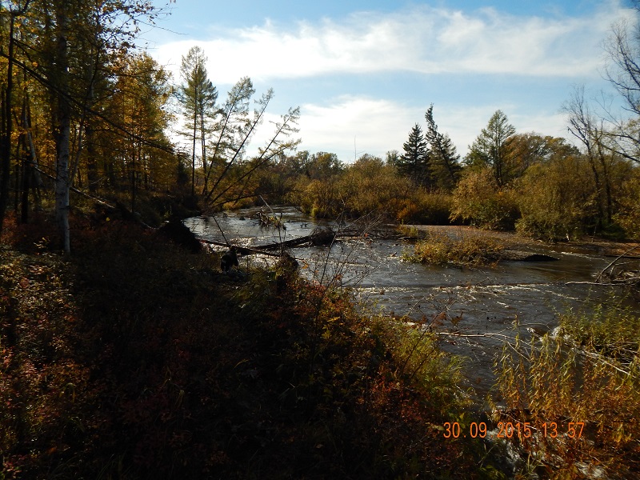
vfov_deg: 61.1
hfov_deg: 76.4
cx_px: 320
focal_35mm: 22
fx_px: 407
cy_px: 240
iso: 200
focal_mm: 4
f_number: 6
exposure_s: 1/1500
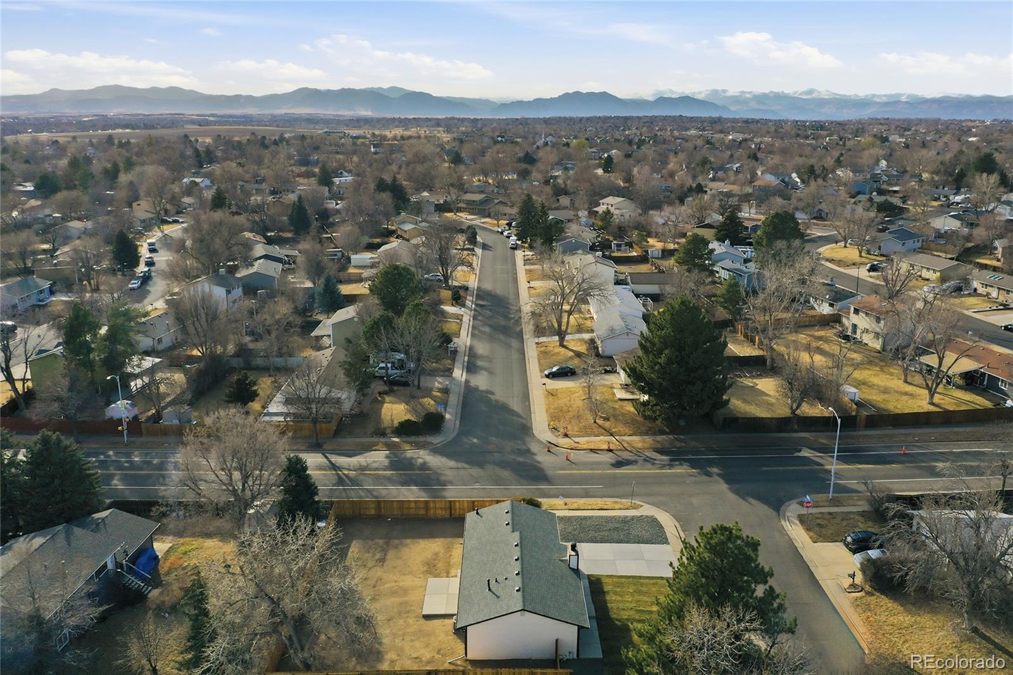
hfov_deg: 65.5
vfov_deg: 46.4
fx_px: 788
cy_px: 338
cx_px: 506
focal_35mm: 28
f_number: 6.3
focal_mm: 10.3
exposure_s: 1/640
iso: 100
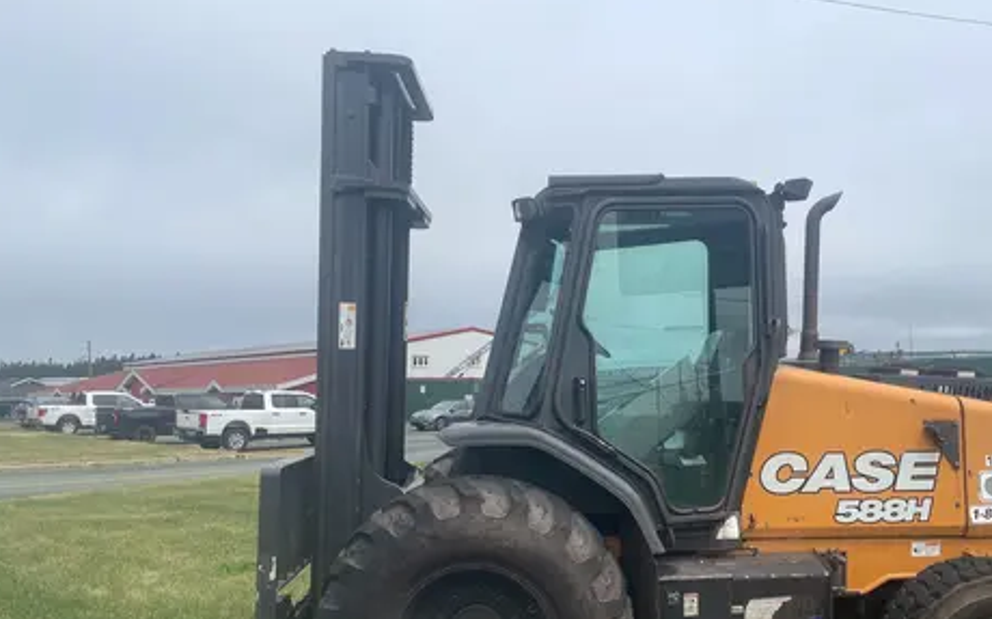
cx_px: 587
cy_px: 407
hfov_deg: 57.8
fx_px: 892
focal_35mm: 33
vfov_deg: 37.9
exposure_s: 1/4000
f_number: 1.6
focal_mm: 4.2
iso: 32
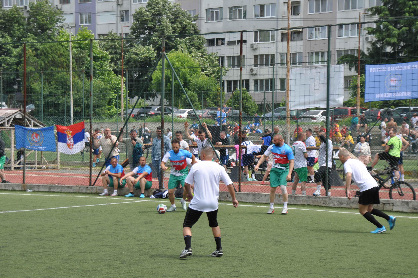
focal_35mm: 99
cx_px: 209
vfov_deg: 13.8
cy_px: 139
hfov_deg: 20.6
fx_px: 1148
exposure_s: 1/500
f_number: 5.6
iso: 200
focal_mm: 66
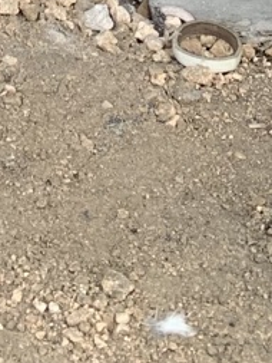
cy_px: -862
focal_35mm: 181
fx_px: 1895
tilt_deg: -5.1
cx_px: -87
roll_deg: +1.2
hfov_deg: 8.1
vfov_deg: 8.4
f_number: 1.8
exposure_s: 1/360
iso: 25
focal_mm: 4.25
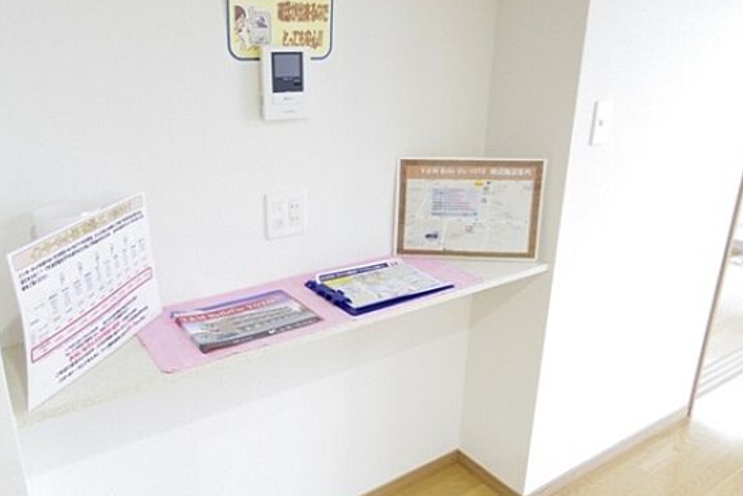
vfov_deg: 46.4
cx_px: 311
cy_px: 246
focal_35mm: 28
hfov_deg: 65.1
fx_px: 578
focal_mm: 5
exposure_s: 1/40
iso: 640
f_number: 2.8
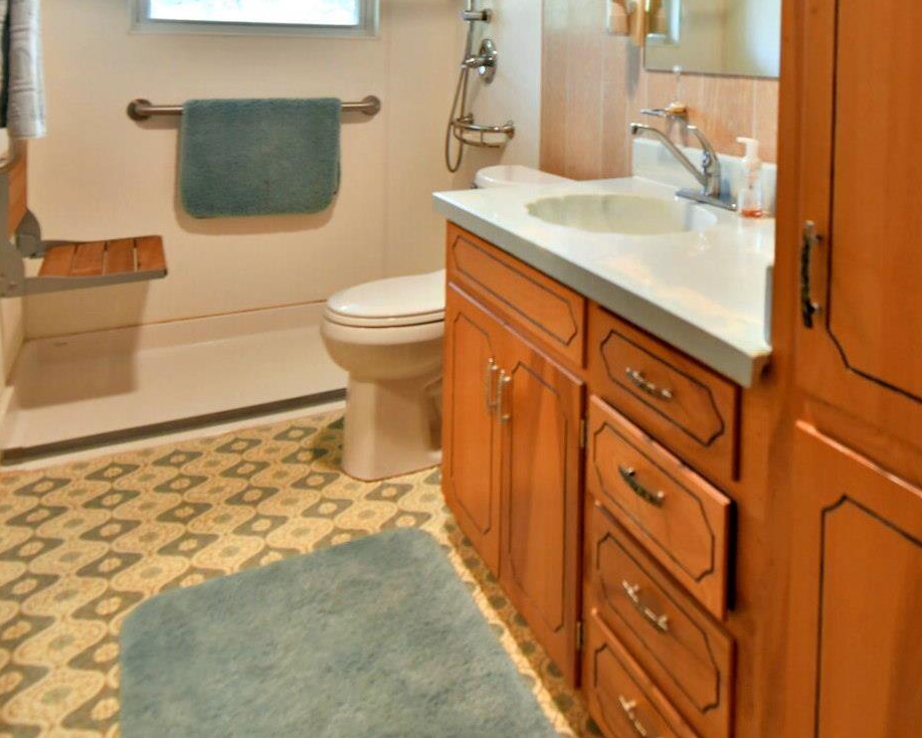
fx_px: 792
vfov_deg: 44.9
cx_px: 644
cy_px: 61
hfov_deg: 58.5
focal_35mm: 29
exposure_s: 1/60
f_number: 4
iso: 2500
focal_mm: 14
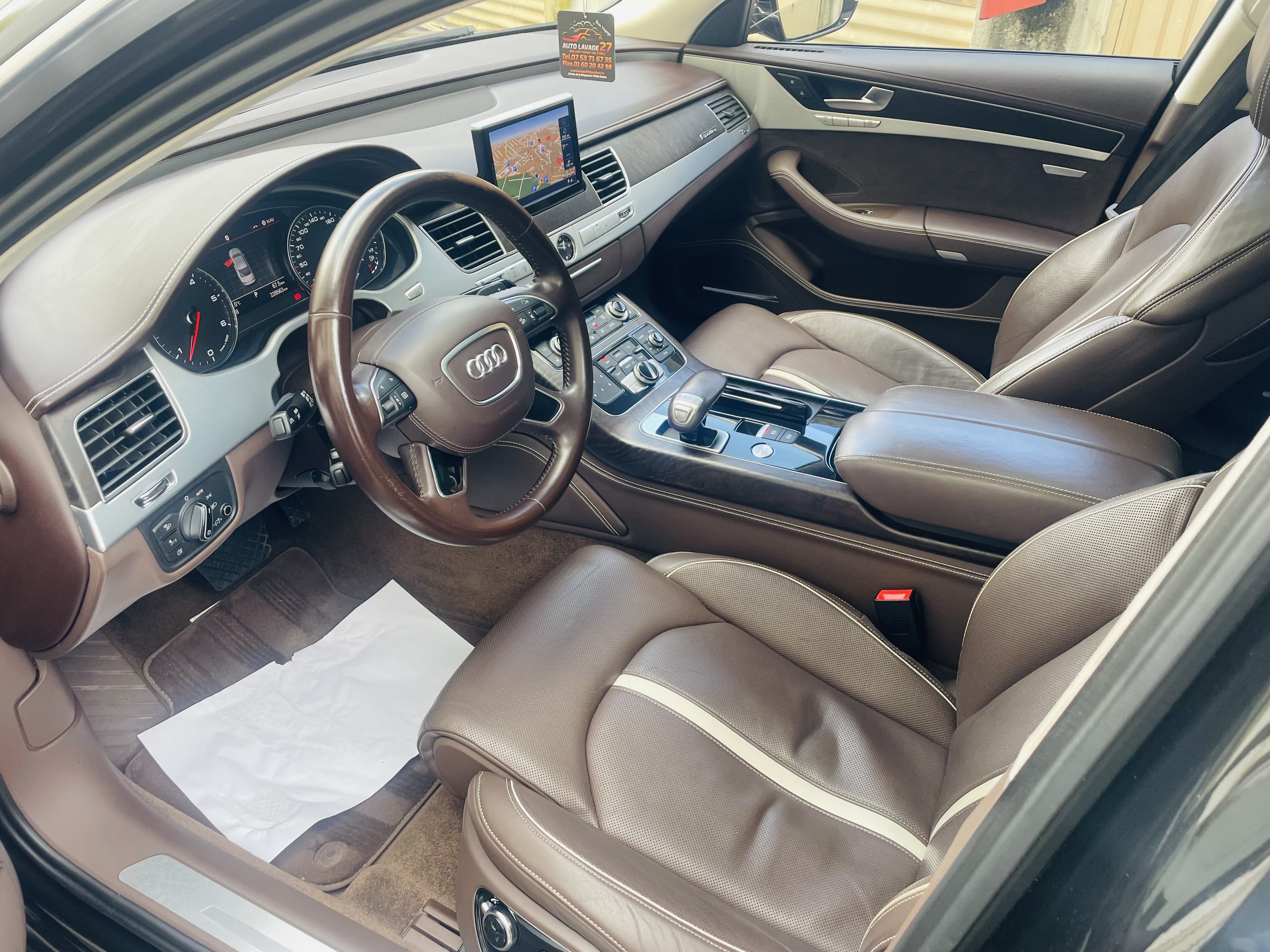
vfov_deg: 53.1
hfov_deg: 67.3
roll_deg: +0.4
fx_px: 954
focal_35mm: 26
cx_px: 635
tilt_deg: -35.2
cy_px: 476
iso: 50
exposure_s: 1/121
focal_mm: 4.2
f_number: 1.6
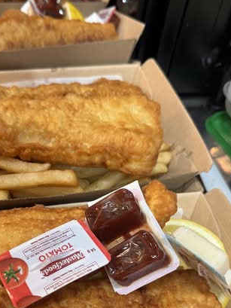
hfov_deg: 33.0
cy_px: 212
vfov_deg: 43.1
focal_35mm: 43
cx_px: 58
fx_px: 382
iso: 400
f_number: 1.78
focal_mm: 6.76
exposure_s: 1/50
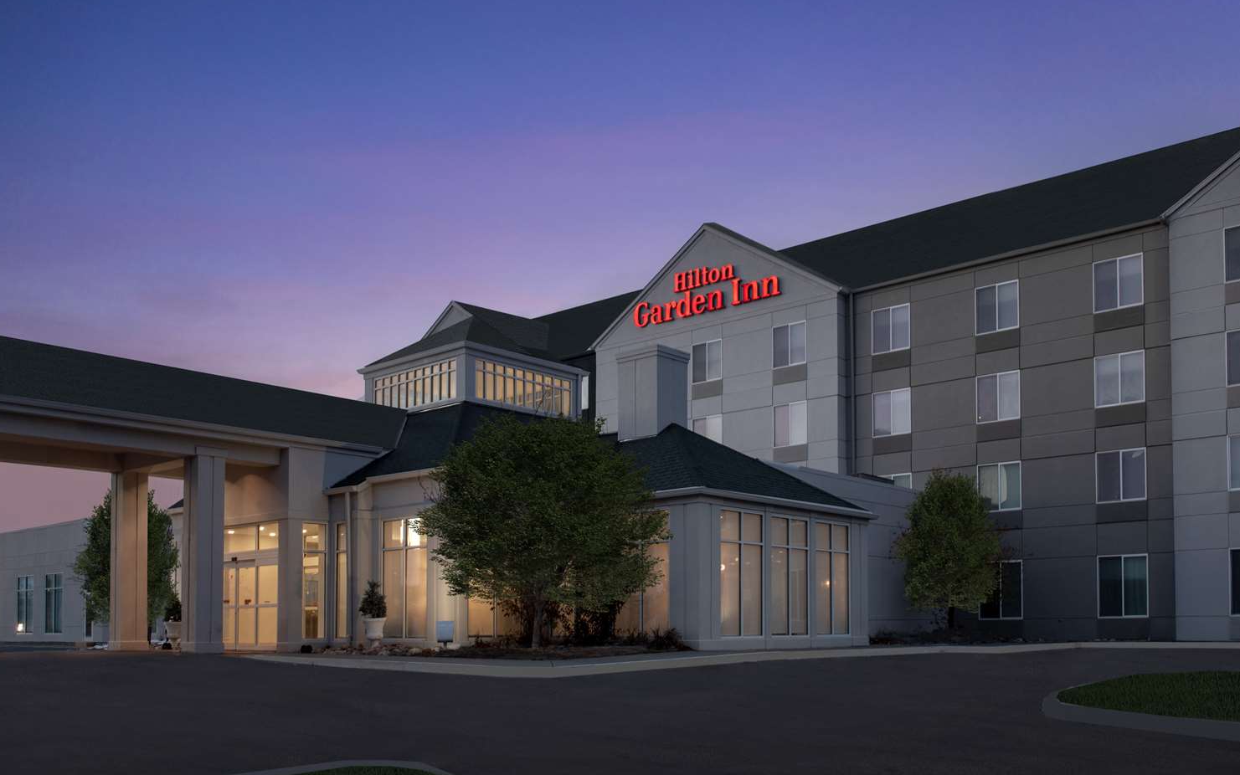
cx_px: 621
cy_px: 383
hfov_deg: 59.6
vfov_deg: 39.4
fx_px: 1082
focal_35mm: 32
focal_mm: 31
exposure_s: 1/2.5
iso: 64
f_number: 11
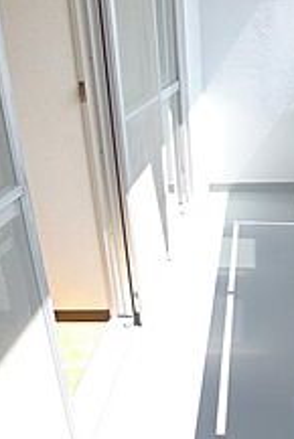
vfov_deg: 37.2
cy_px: 283
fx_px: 648
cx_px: 255
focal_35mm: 53
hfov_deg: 24.9
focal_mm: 5.1
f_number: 2
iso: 80
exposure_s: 1/500
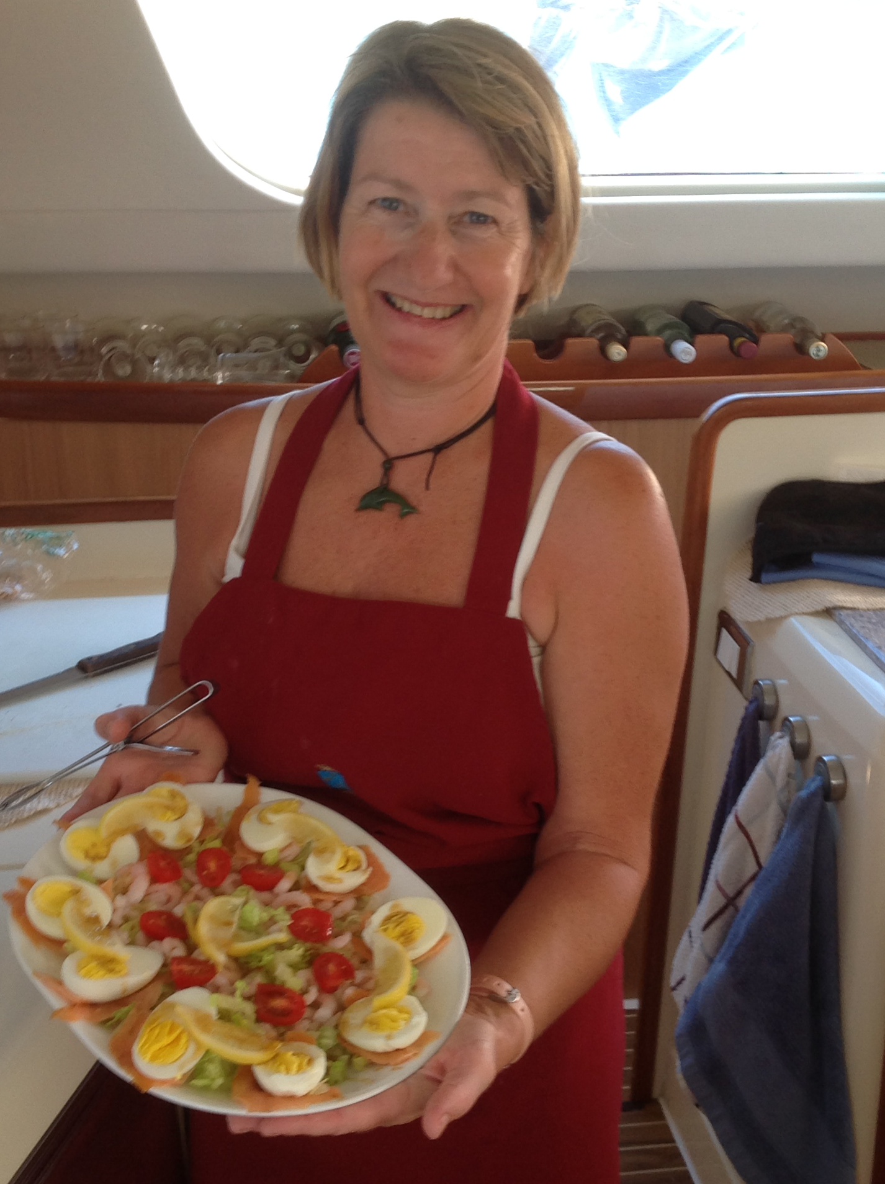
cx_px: 442
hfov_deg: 40.6
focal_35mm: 35
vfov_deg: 52.7
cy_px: 592
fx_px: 1196
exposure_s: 1/30
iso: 50
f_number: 2.4
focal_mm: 4.28
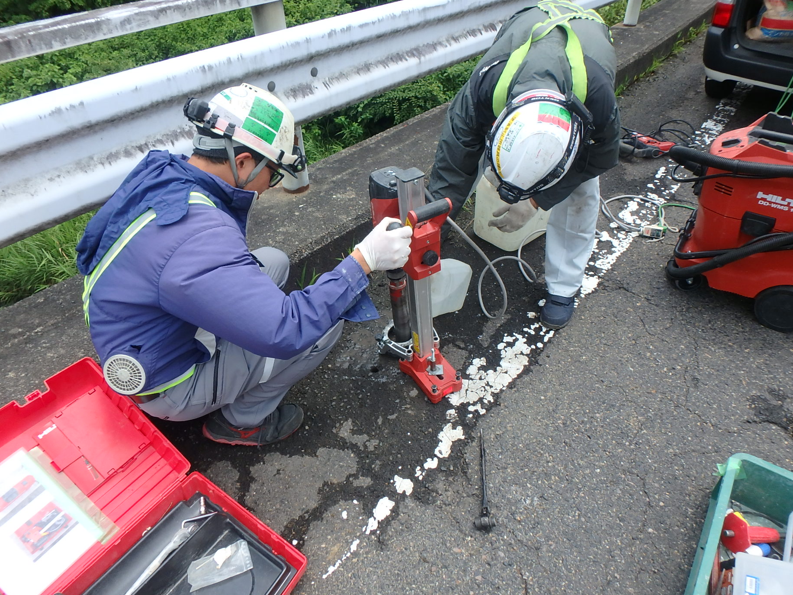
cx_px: 402
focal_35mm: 22
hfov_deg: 76.4
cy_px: 288
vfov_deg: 61.1
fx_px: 504
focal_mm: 3.7
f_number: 3.5
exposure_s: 1/800
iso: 125
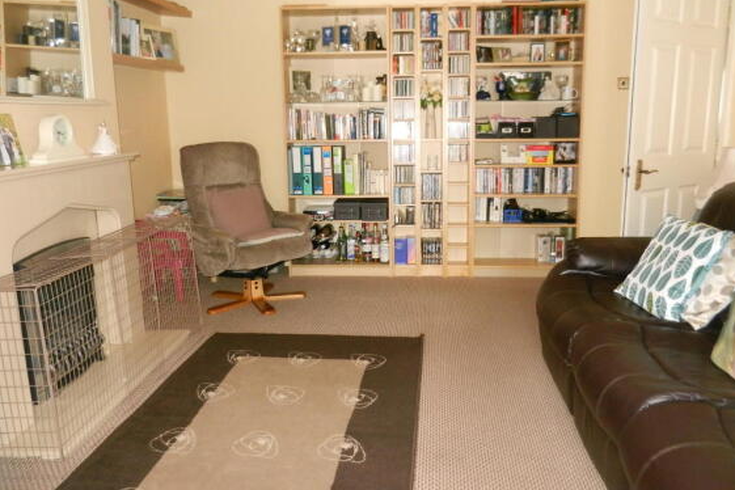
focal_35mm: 27
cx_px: 381
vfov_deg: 47.8
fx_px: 551
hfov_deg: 67.4
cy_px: 210
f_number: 3.5
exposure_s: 1/30
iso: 400
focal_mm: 4.5
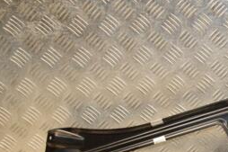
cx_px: 266
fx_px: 538
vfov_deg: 16.0
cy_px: 106
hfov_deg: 22.3
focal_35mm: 85
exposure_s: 1/200
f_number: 5
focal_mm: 24
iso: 800
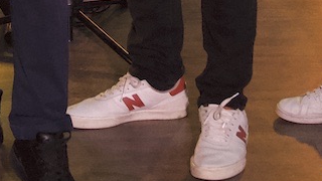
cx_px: 53
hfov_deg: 8.0
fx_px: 2288
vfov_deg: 4.3
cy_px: -410
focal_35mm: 268
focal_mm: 41
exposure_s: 1/160
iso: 6400
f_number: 4
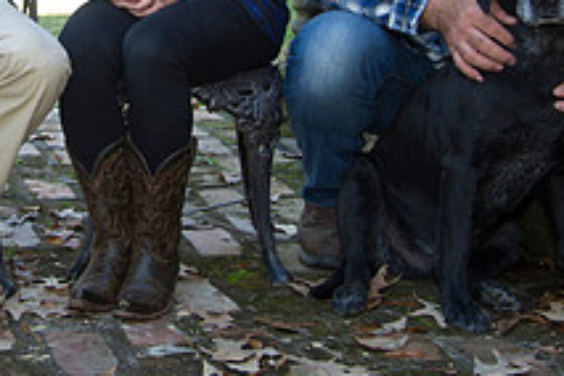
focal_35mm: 87
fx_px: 1363
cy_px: -45
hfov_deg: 22.5
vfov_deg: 15.3
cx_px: 11
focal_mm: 32
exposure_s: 1/80
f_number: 6.3
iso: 400
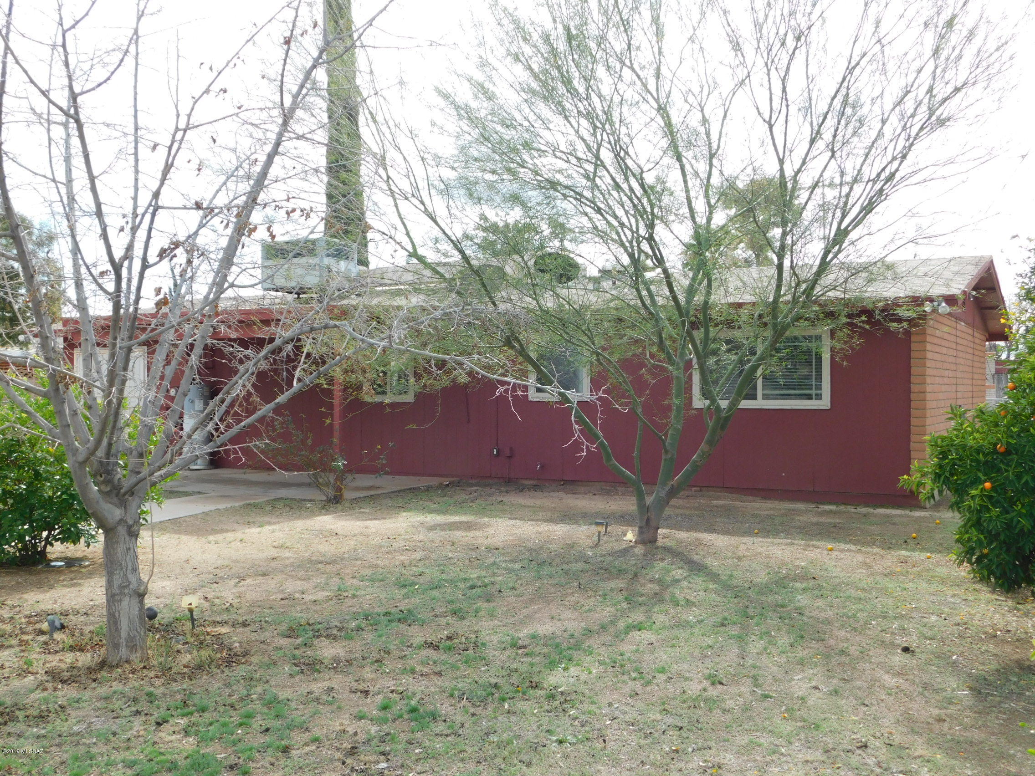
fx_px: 1076
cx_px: 518
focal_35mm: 36
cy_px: 388
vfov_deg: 39.7
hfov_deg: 51.4
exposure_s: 1/400
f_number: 3.5
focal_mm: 6.3
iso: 125
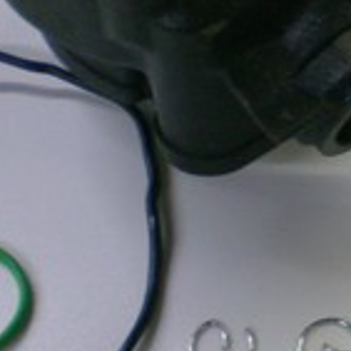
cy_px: 92
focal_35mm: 152
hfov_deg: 11.2
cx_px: 461
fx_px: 1744
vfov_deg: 11.5
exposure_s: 1/32
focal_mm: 6.3
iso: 200
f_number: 3.1
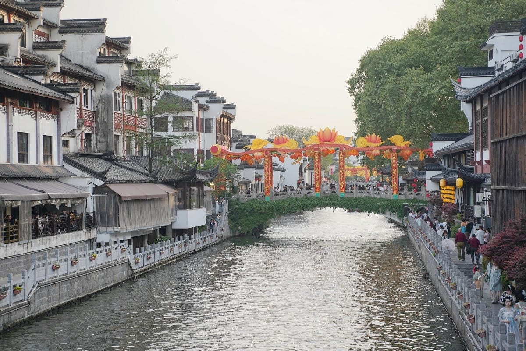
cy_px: 176
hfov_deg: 27.0
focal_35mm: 75
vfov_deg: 18.2
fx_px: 1096
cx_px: 263
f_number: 4
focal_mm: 75
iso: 100
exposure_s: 1/80
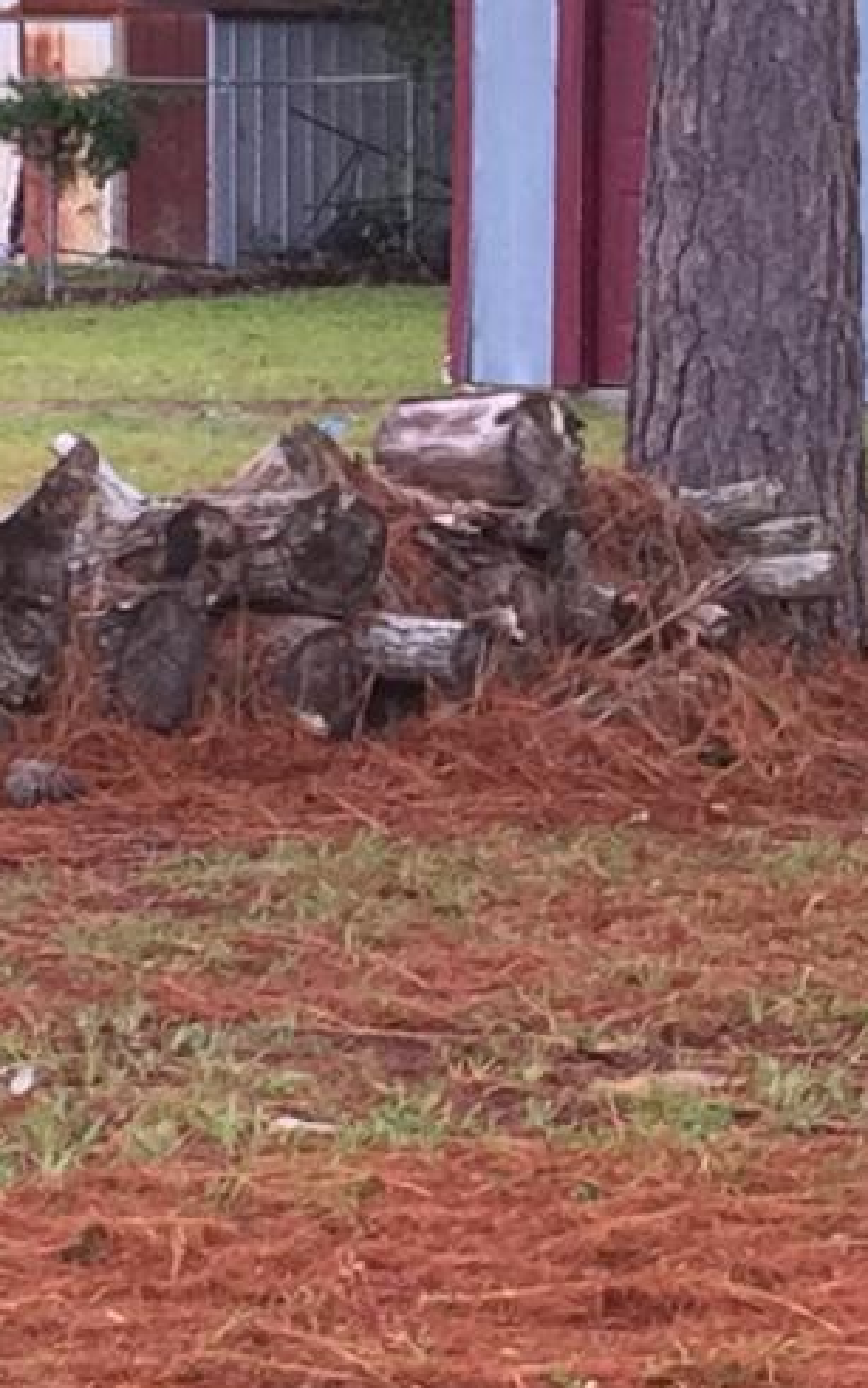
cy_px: 416
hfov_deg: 7.0
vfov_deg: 11.1
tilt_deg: -2.5
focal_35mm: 188
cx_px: 645
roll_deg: -0.2
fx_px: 7114
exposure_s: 1/120
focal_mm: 4.15
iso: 40
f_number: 2.2
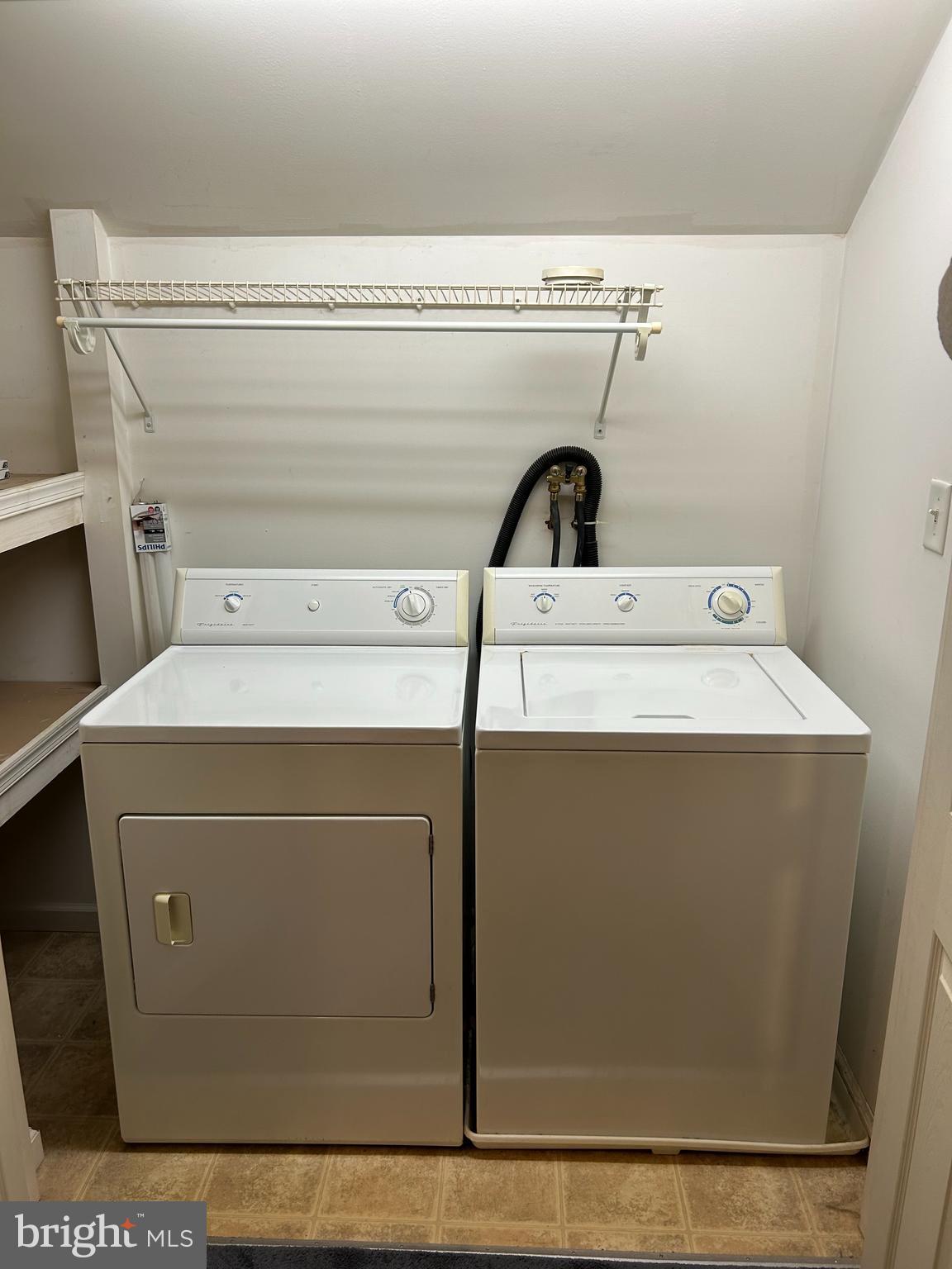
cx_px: 476
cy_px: 634
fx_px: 953
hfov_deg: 53.1
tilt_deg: -18.2
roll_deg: +0.0
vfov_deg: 67.3
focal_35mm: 26
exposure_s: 1/120
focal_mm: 5.7
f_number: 1.5
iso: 80
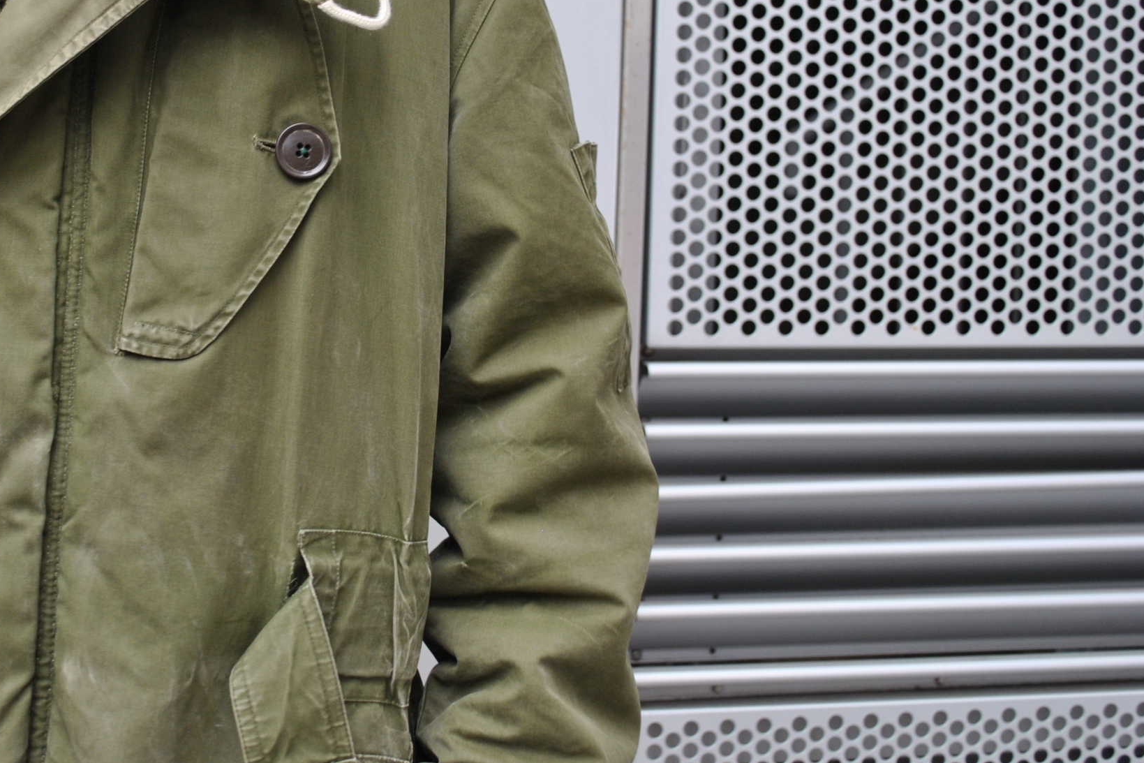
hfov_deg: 32.3
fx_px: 1938
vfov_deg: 22.1
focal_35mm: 61
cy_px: 204
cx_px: 303
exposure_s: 1/60
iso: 250
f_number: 4.2
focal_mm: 26
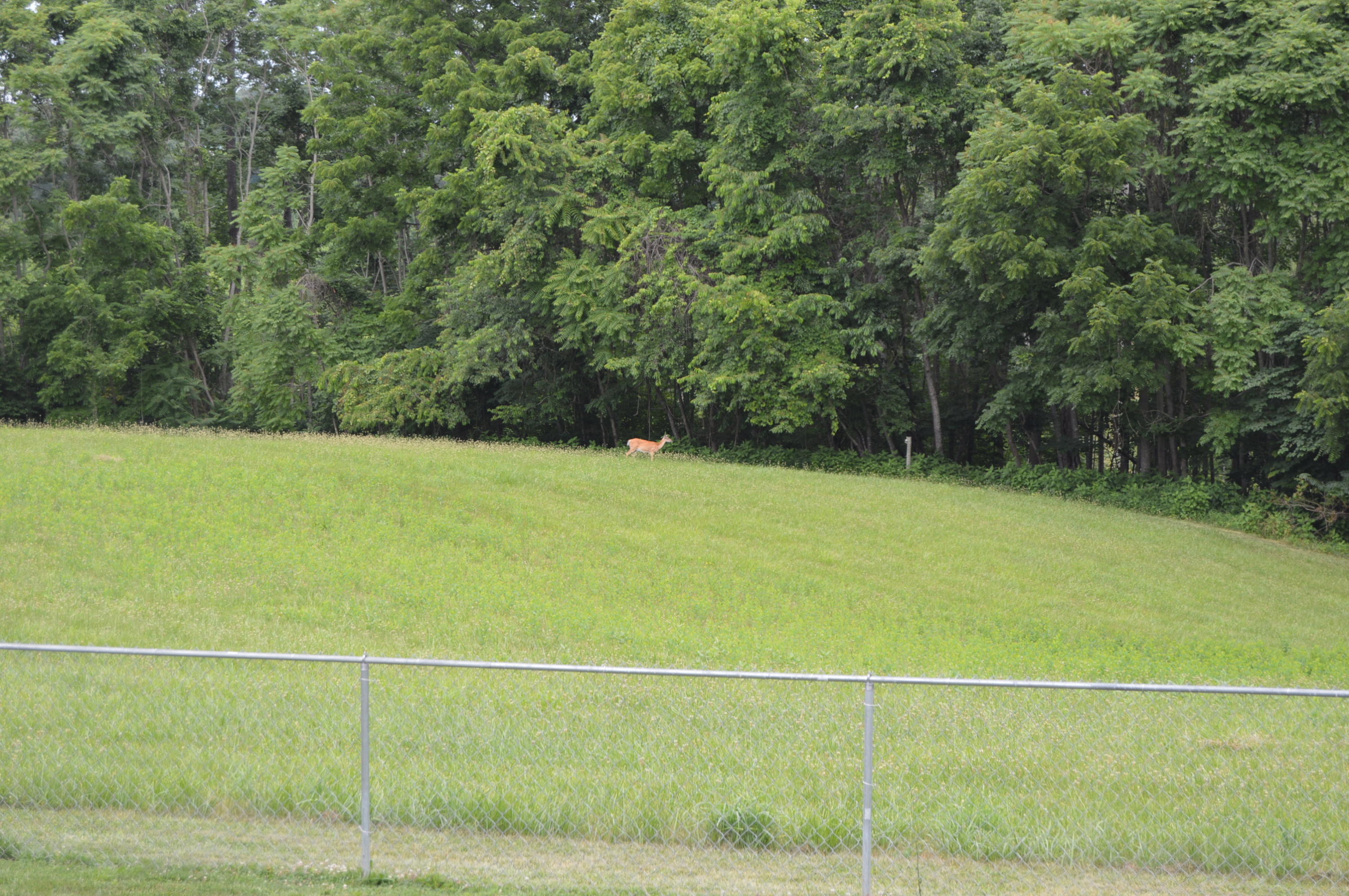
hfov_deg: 24.6
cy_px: 448
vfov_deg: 16.5
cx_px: 674
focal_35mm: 82
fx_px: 3088
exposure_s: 1/125
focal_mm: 55
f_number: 5.6
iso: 125
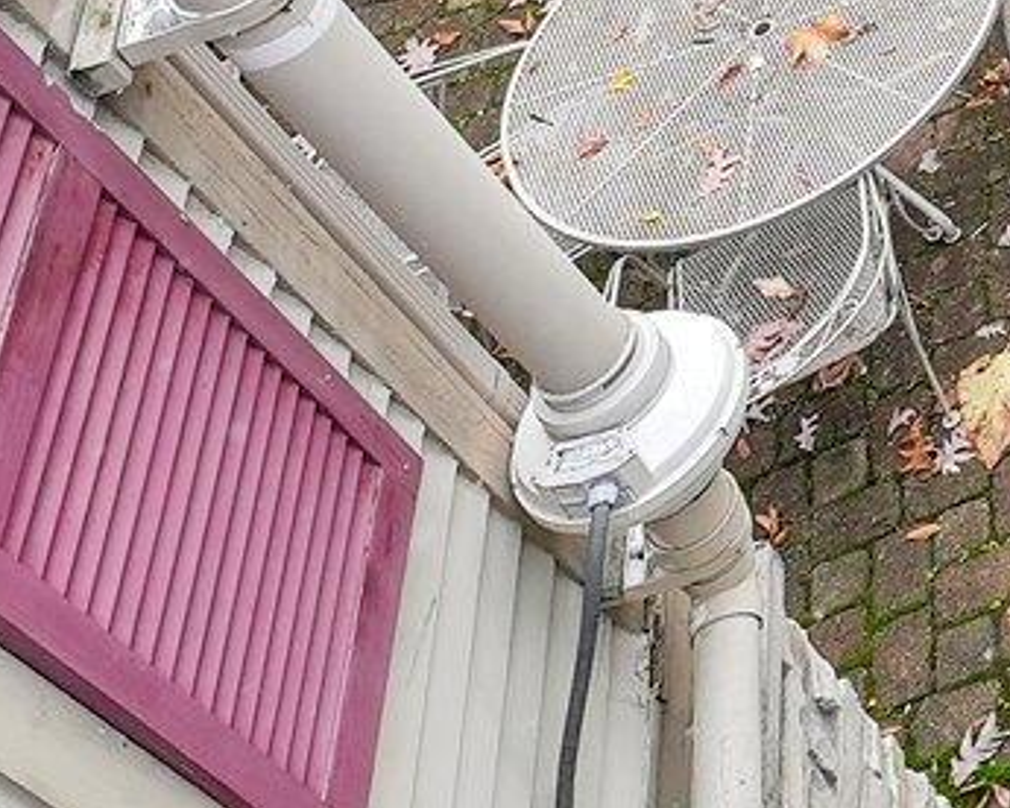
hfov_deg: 15.8
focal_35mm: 78
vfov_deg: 14.2
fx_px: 2332
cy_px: -1073
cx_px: 2281
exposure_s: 1/250
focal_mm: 14
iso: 640
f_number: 6.3
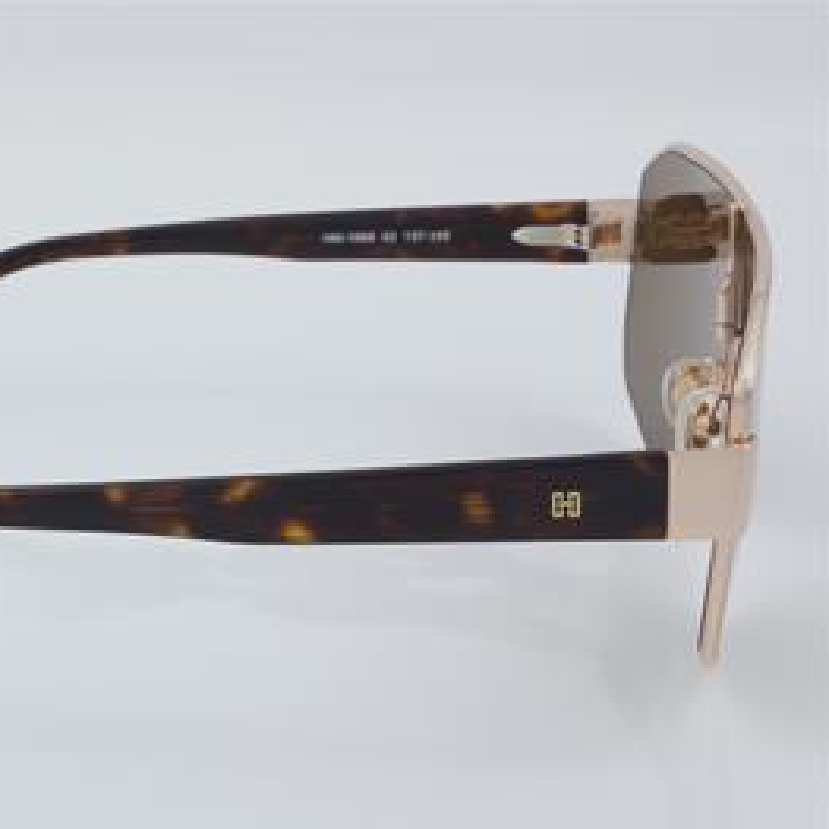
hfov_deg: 17.8
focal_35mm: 97
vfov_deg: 17.9
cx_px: 205
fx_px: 2628
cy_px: 416
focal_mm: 50
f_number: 32
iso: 100
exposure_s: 1/4
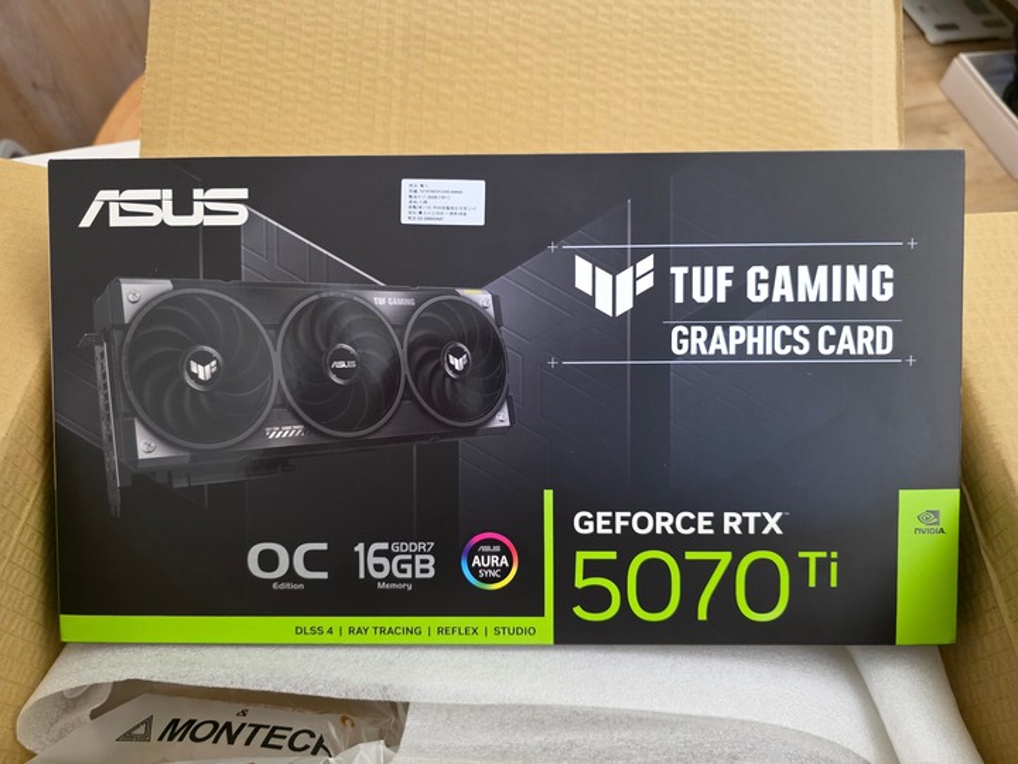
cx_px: 509
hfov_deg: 73.9
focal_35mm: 23
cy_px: 382
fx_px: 676
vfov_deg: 58.9
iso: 800
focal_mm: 6.3
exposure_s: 1/120
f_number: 1.7
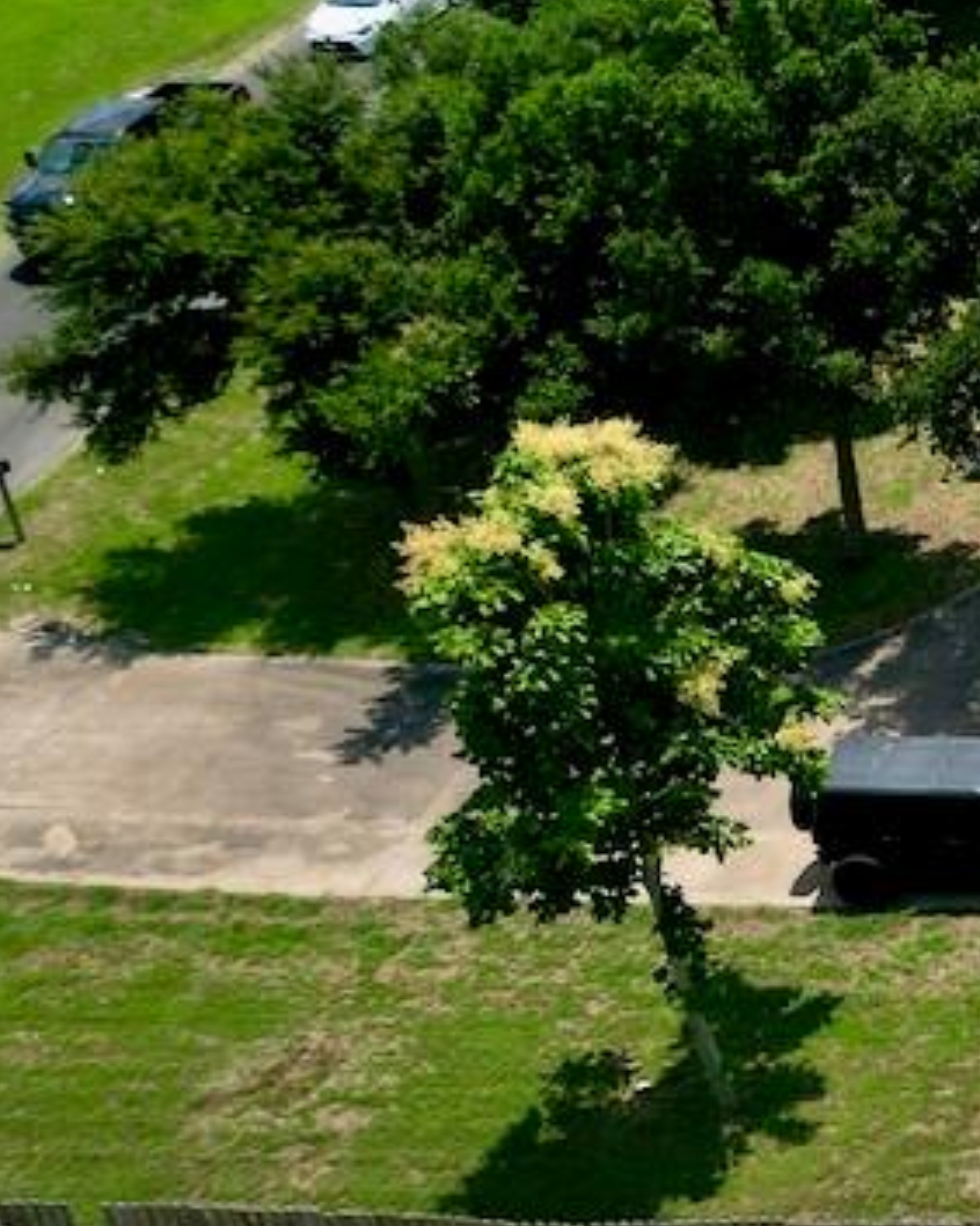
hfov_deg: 14.7
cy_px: 702
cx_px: 1984
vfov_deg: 22.5
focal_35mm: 85
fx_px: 3084
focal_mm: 6.72
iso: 130
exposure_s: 1/5000
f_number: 1.7
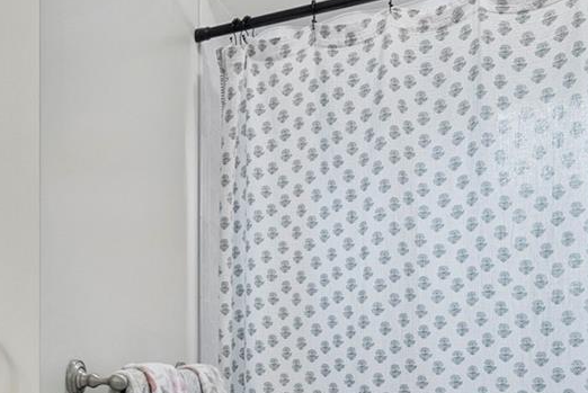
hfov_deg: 30.2
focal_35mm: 51
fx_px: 826
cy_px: 390
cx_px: -195
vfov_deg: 25.5
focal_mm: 16.5
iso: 2000
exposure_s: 1/10
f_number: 9
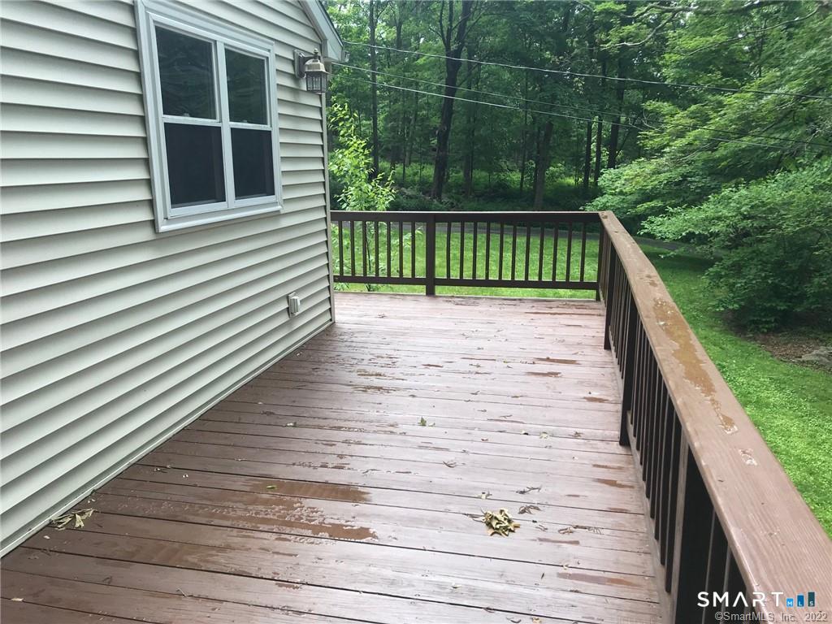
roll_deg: +1.8
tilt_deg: -11.8
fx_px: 673
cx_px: 416
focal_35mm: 28
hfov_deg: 63.4
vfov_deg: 49.7
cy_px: 312
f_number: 1.8
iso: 20
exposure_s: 1/342
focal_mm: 3.99
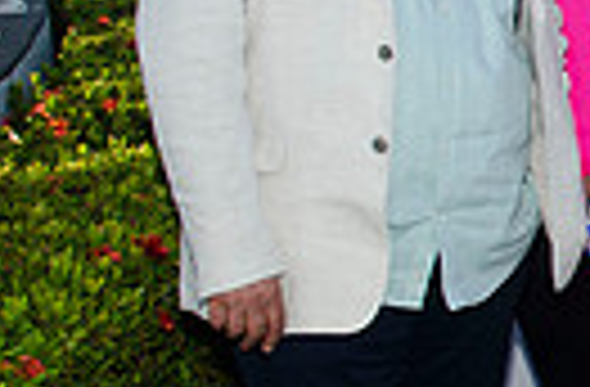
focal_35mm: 120
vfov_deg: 11.3
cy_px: 135
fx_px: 1957
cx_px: 1108
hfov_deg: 14.7
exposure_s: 1/250
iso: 100
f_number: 7.1
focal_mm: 18
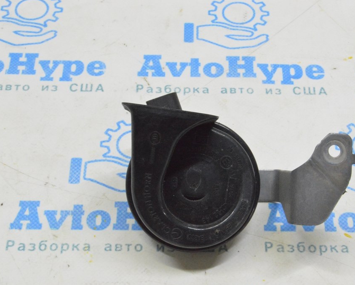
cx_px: 212
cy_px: 142
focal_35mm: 82
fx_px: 862
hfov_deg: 23.2
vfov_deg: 18.7
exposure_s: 1/20
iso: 6400
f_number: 20
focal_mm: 48
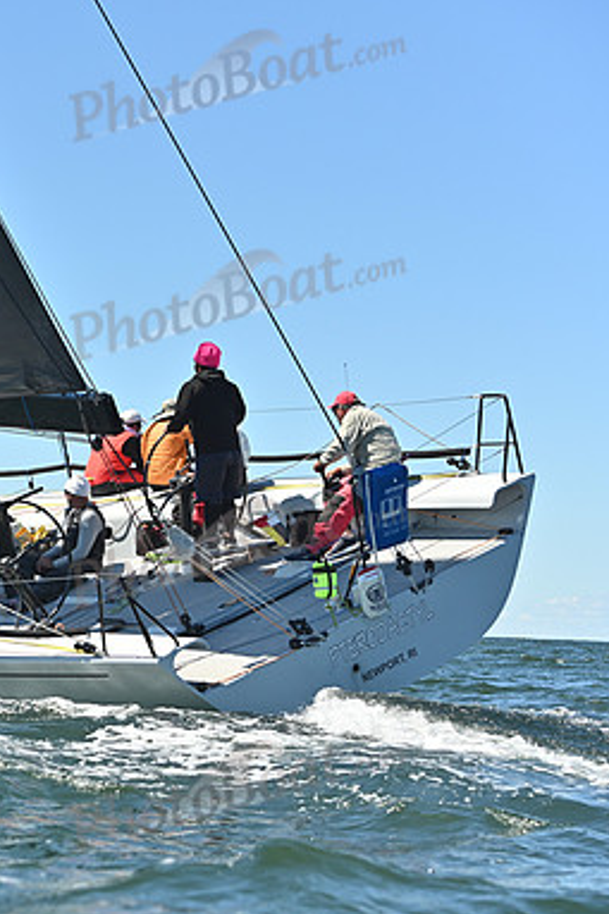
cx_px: -53
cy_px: 457
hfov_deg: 12.7
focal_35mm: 106
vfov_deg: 19.3
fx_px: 2692
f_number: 5
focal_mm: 70
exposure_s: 1/2000
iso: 320
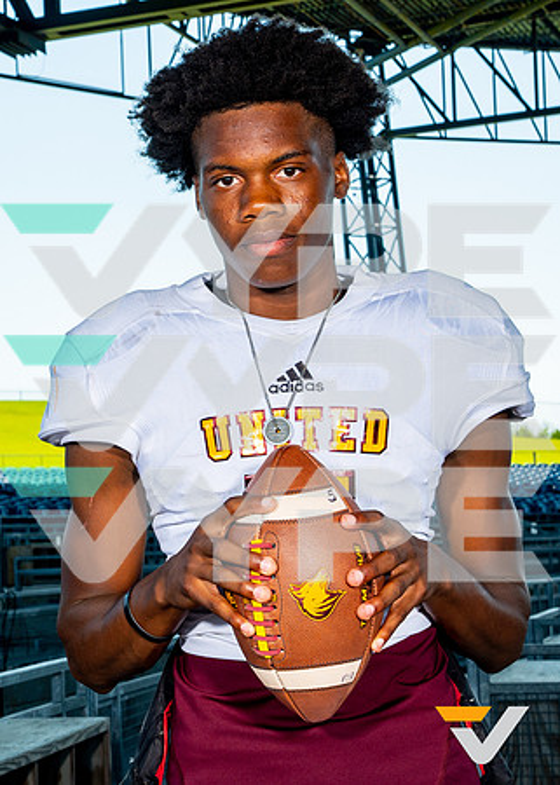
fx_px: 1898
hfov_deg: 16.7
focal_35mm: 85
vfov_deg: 23.4
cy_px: 433
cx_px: 166
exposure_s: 1/125
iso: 125
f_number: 11
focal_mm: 52
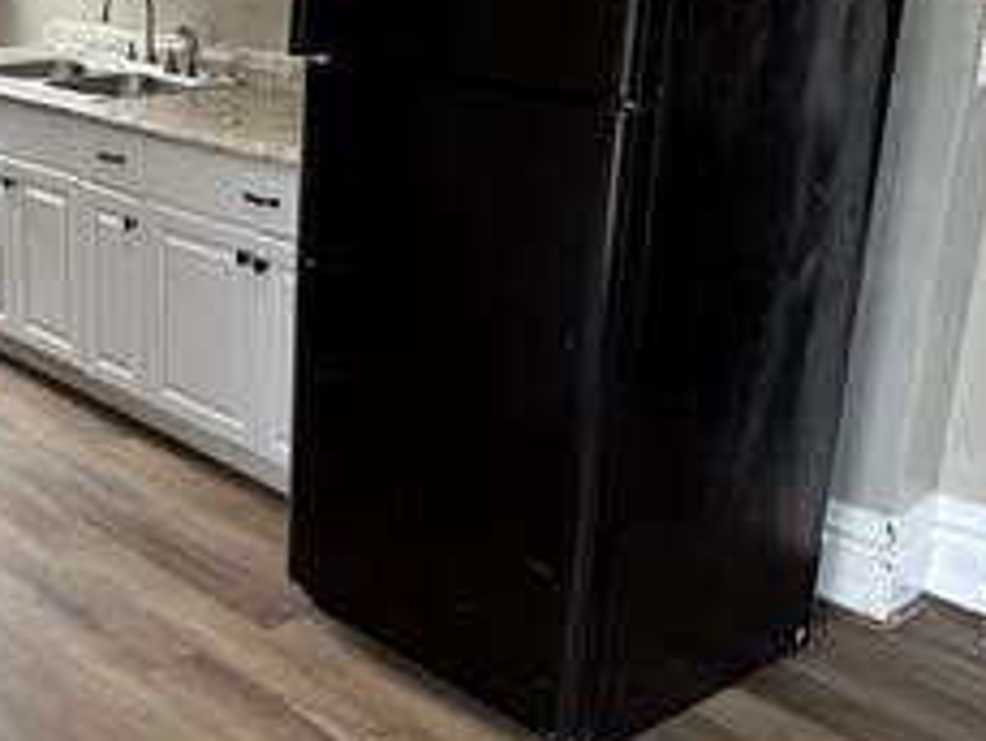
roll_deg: +0.5
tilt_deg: -17.6
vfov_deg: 28.6
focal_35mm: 51
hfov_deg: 35.8
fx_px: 1453
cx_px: 155
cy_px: 321
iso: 125
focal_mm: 2.22
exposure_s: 1/120
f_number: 2.2
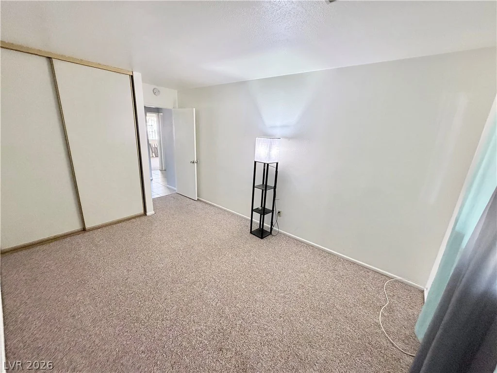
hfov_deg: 102.1
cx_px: 248
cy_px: 186
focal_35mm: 14
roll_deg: -2.3
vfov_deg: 85.7
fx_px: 201
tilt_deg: -15.5
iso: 320
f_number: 2.2
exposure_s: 1/60
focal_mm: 2.22
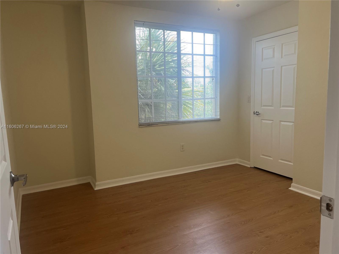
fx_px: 255
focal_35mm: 26
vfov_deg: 53.1
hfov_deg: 67.3
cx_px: 170
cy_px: 127
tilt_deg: -7.8
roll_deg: +1.7
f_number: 1.5
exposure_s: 1/120
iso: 100
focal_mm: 5.7
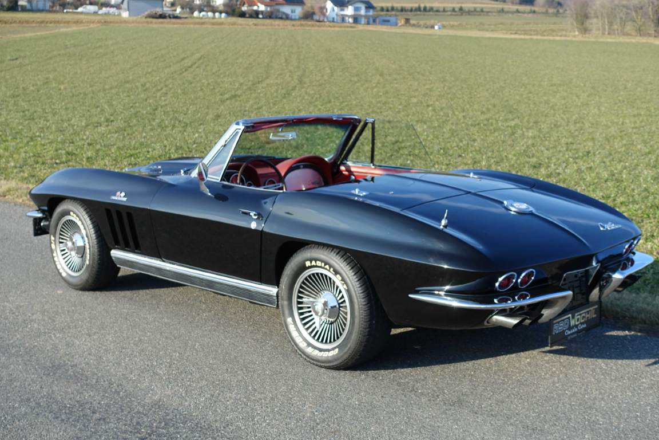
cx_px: 330
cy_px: 220
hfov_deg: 38.2
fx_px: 952
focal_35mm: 52
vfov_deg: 26.0
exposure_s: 1/400
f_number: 4
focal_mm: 19.1
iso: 125
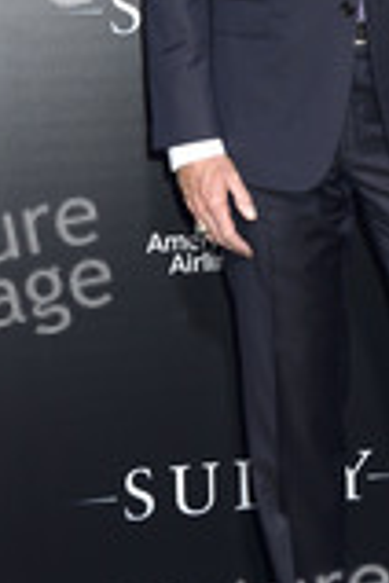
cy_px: 103
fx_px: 2123
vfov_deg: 15.5
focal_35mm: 131
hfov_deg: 10.4
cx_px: 325
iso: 640
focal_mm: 52
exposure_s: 1/250
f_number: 6.3
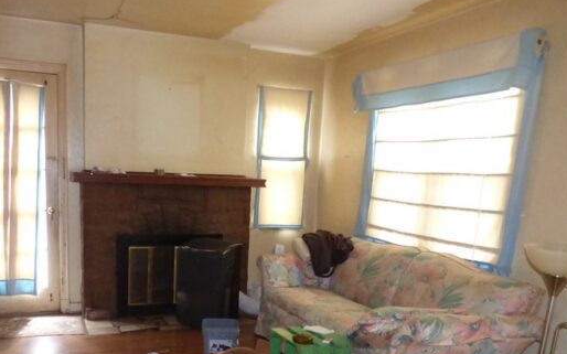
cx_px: 227
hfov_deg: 57.7
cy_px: 272
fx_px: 510
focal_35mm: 33
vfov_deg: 37.2
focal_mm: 3.58
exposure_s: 1/30
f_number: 2.8
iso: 800
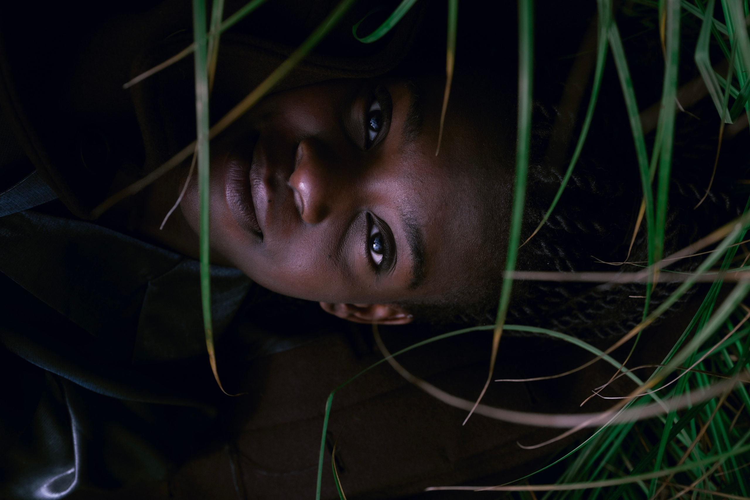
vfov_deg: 27.5
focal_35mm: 49
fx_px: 1021
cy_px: 250
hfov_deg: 40.3
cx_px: 375
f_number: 5.6
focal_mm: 49
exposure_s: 1/160
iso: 100
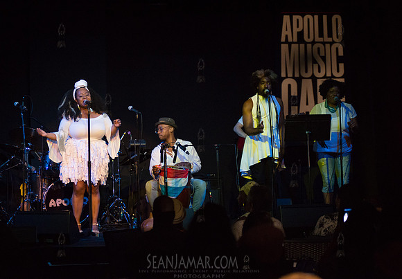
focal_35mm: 92
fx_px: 1039
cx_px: 181
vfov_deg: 15.3
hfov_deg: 21.9
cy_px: 123
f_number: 2.8
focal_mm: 80
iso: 4000
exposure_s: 1/250
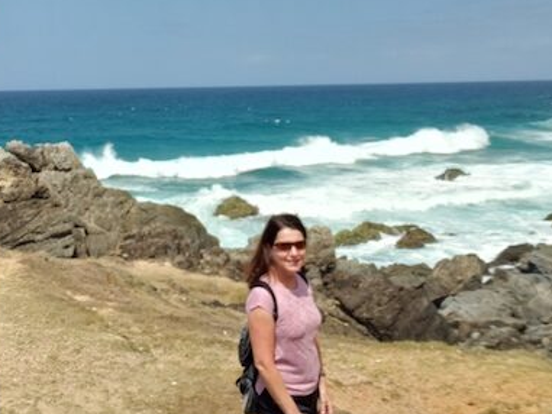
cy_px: 121
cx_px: 202
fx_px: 654
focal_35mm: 41
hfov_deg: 45.3
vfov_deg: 34.6
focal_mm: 2.92
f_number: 1.7
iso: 40
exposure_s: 1/2391
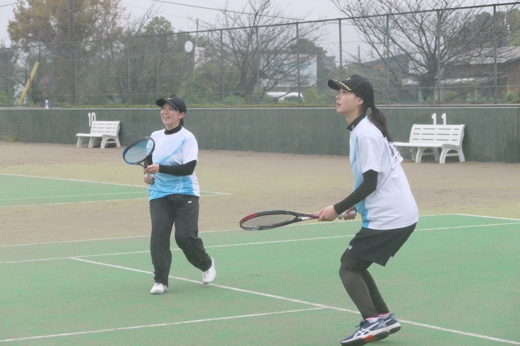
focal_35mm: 110
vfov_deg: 12.4
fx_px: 1589
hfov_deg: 18.6
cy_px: 173
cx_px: 260
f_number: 3.9
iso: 1600
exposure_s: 1/3200
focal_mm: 39.97
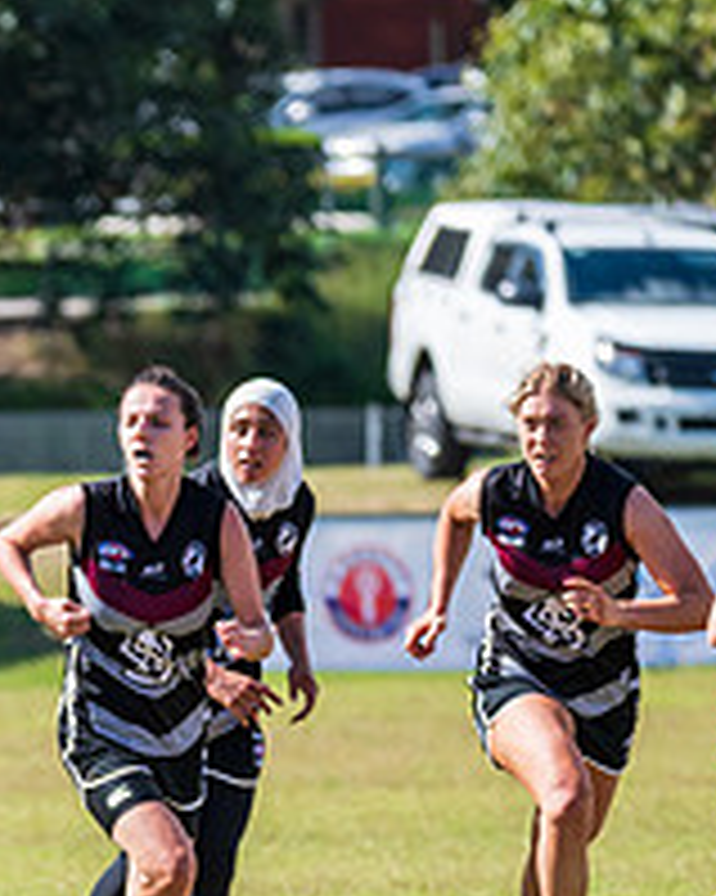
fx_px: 18874
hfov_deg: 2.2
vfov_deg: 2.7
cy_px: 853
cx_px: -432
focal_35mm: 712
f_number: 6.3
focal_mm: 260
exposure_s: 1/2000
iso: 800
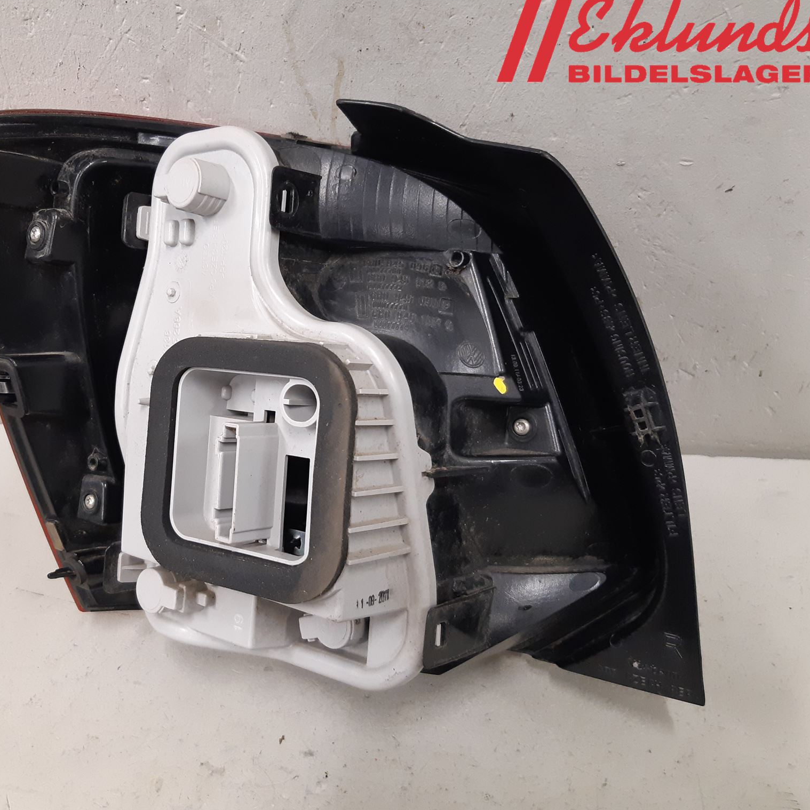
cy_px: 402
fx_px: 821
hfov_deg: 51.7
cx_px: 278
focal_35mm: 31
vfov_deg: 52.5
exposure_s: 1/50
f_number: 1.7
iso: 250
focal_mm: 3.93
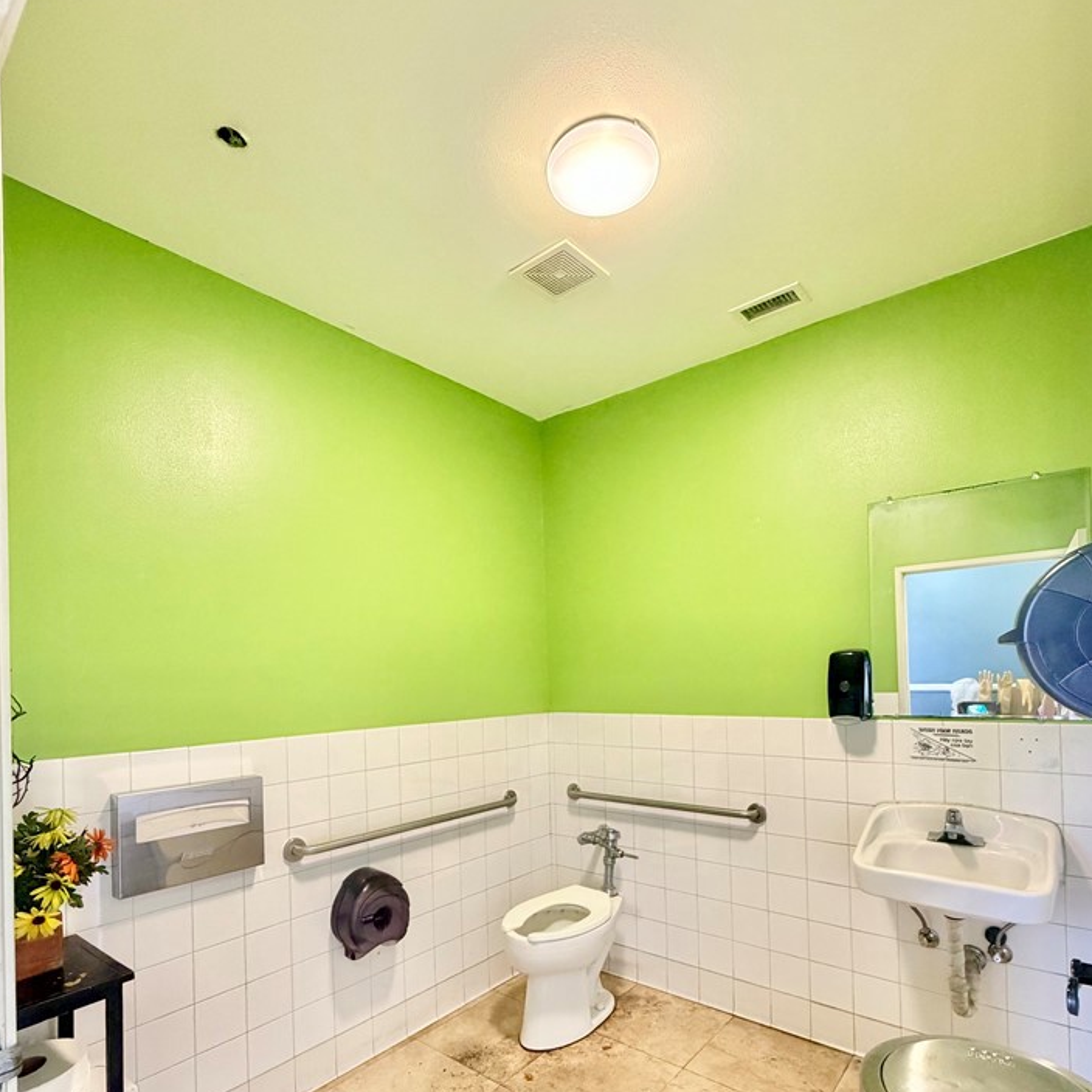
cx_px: 554
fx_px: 642
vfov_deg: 79.3
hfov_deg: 80.7
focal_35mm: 18
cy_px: 678
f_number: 2.2
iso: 500
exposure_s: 1/60
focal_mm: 2.22
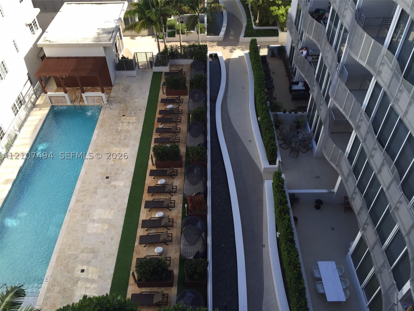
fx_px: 347
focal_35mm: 29
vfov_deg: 48.2
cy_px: 156
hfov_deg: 61.7
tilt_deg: -45.2
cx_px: 207
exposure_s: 1/706
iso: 32
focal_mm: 4.15
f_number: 2.2
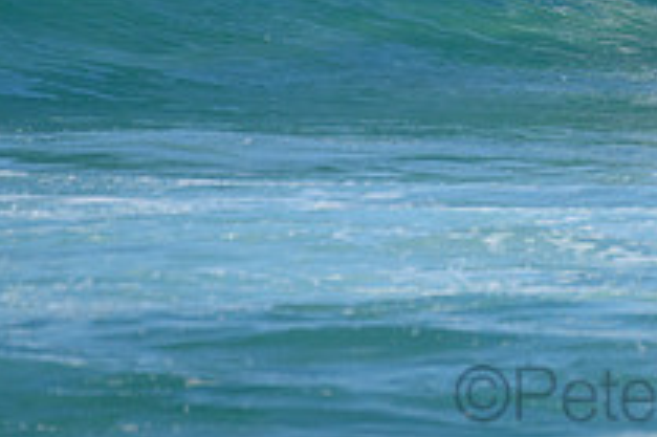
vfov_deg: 0.8
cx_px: 904
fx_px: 31018
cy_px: -165
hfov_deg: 1.2
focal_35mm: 1701
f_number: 5.6
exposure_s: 1/2000
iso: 250
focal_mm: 500
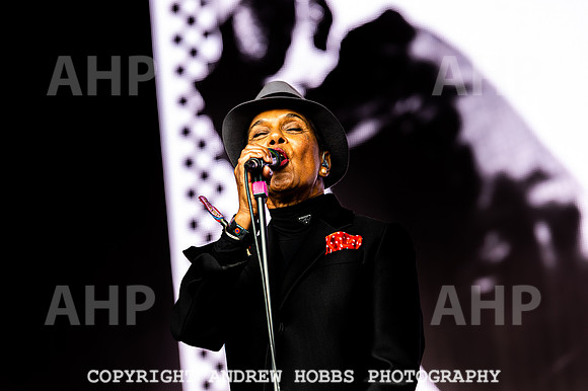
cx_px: 294
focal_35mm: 200
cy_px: 196
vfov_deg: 6.9
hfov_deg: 10.3
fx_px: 3265
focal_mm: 200
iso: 360
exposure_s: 1/500
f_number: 4
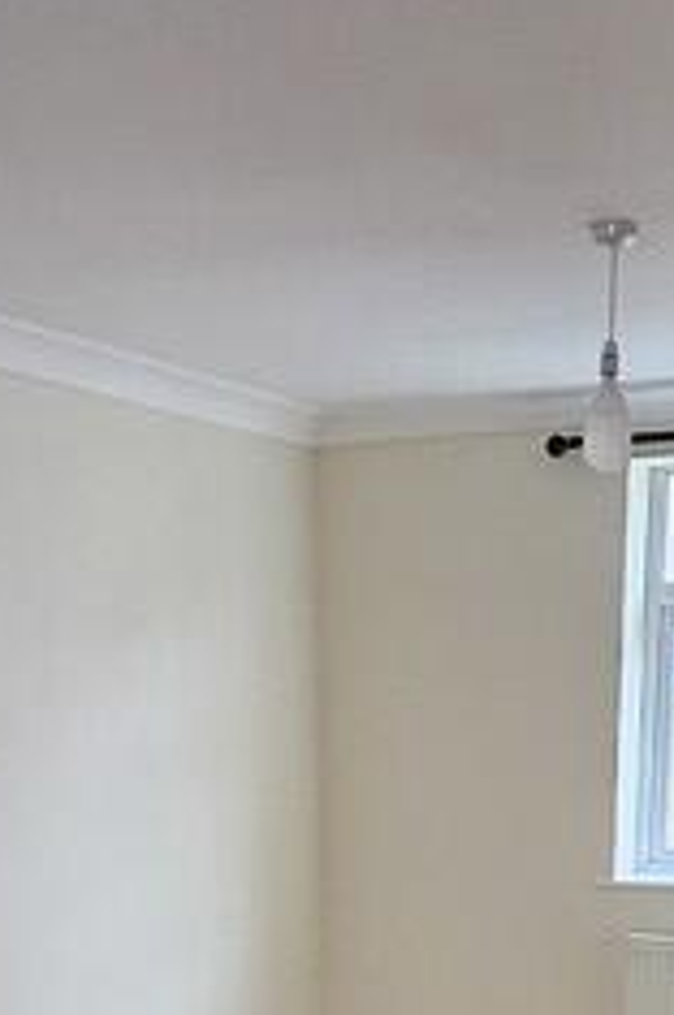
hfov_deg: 22.9
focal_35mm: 59
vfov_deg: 27.1
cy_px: 1399
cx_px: 354
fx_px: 1662
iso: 160
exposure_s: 1/50
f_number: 2.2
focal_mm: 1.7
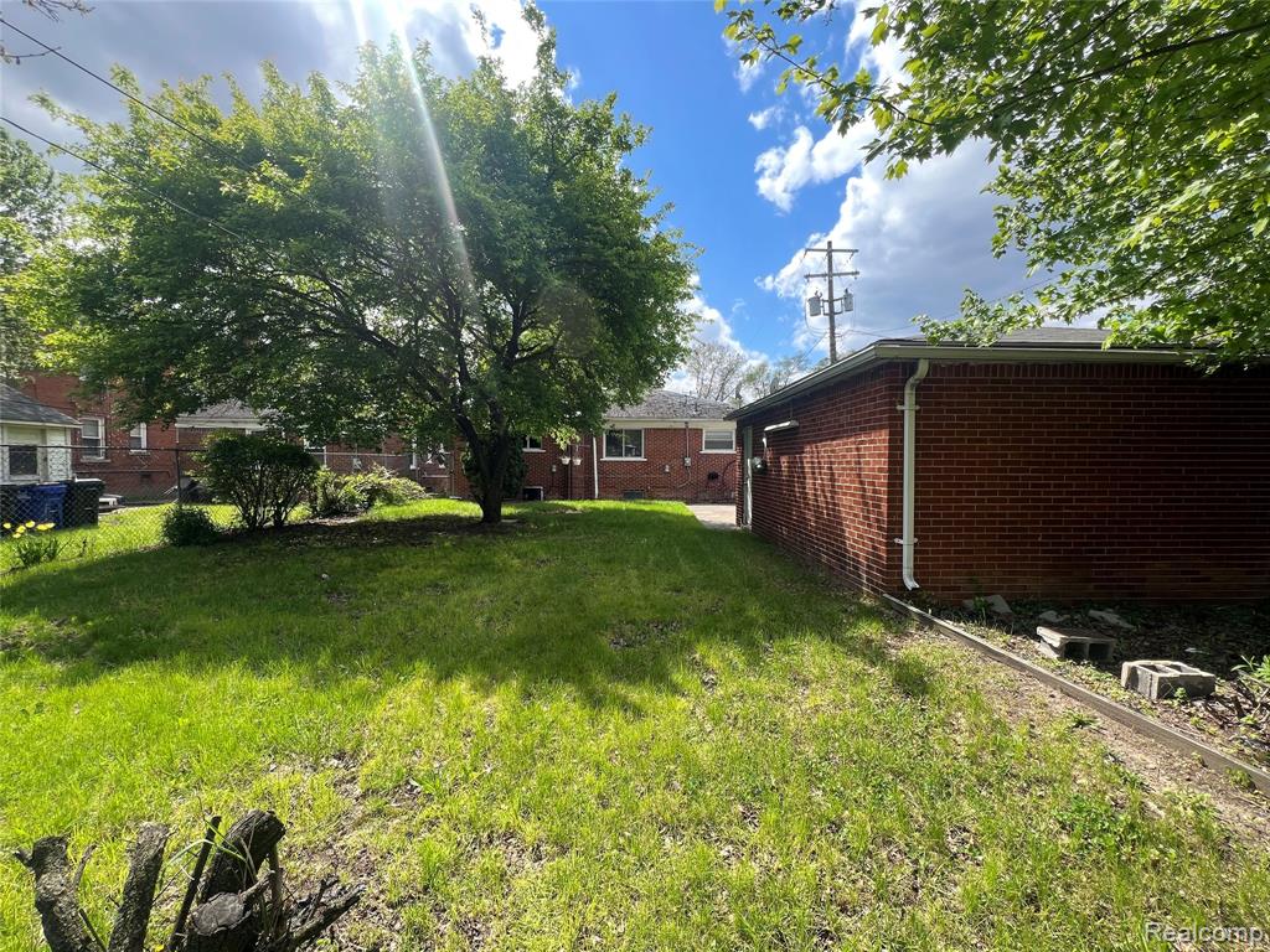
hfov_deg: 106.2
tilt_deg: +0.2
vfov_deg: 89.9
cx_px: 635
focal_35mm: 13
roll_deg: +0.8
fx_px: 477
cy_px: 476
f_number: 1.8
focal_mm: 1.57
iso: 32
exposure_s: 1/412
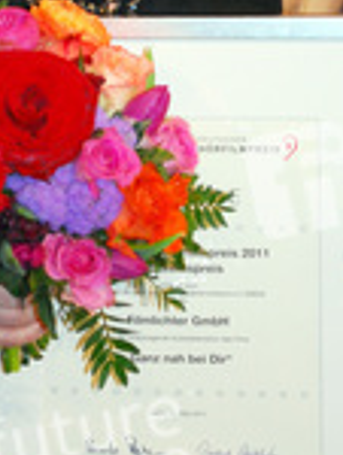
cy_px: 15
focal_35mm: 200
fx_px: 2635
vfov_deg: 9.8
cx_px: 127
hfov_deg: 7.4
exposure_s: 1/80
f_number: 5.6
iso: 400
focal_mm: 52
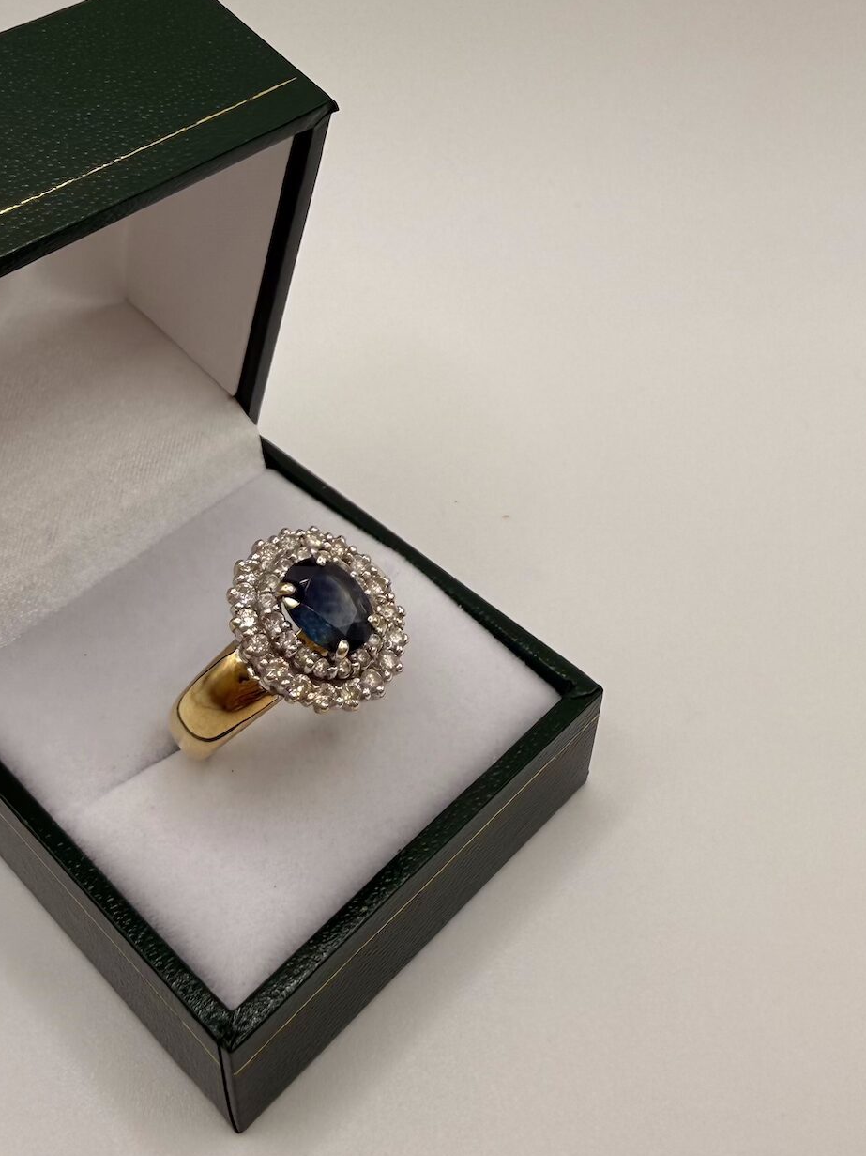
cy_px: 439
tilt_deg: -39.5
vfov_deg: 47.5
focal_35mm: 39
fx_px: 1301
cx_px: 365
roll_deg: -0.7
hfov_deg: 36.7
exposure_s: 1/238
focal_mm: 2.22
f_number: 2.2
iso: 40
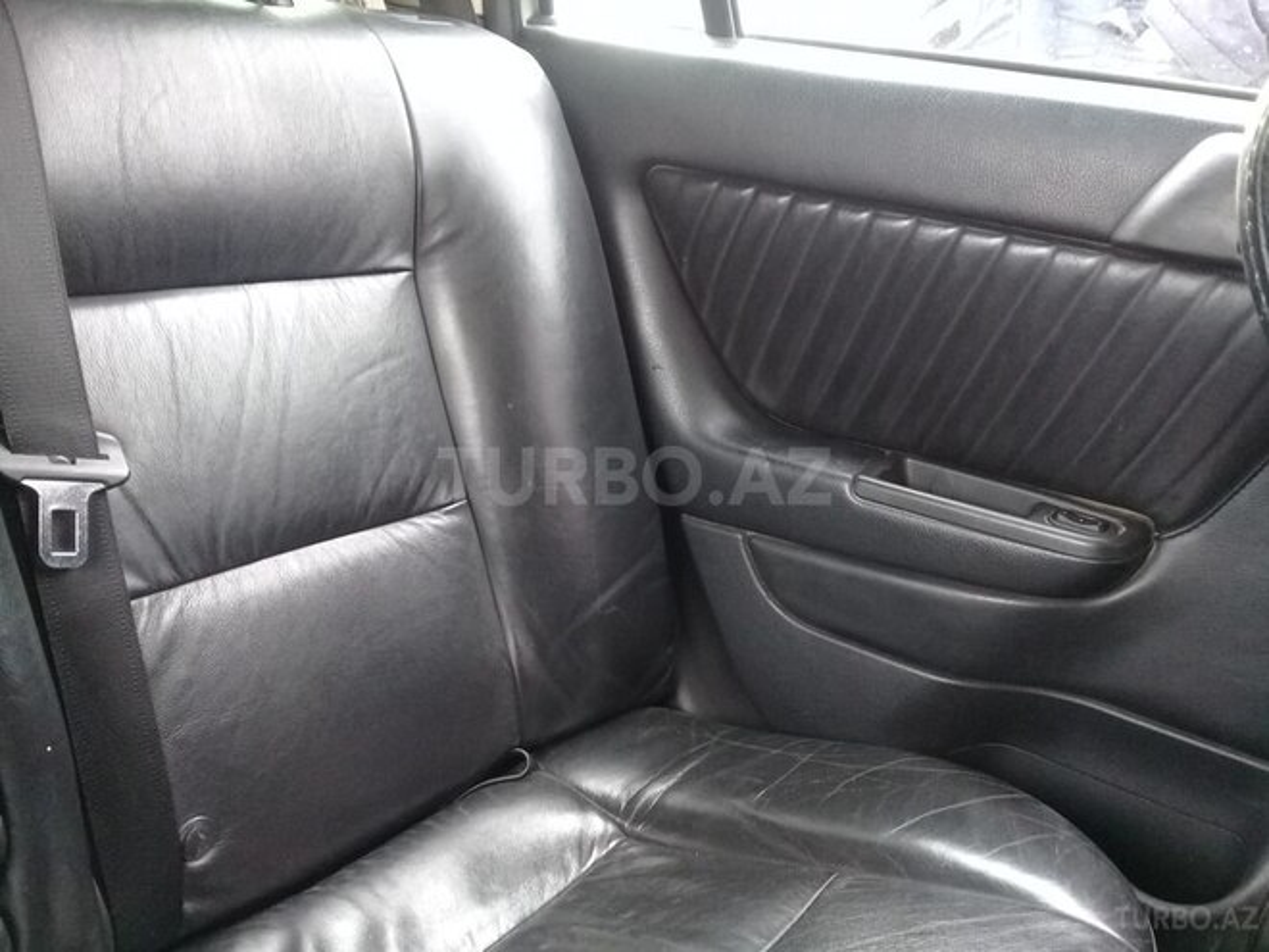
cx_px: 634
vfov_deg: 45.4
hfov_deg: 58.4
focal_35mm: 31
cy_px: 476
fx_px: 1136
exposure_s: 1/33
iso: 160
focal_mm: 3.3
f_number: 2.2
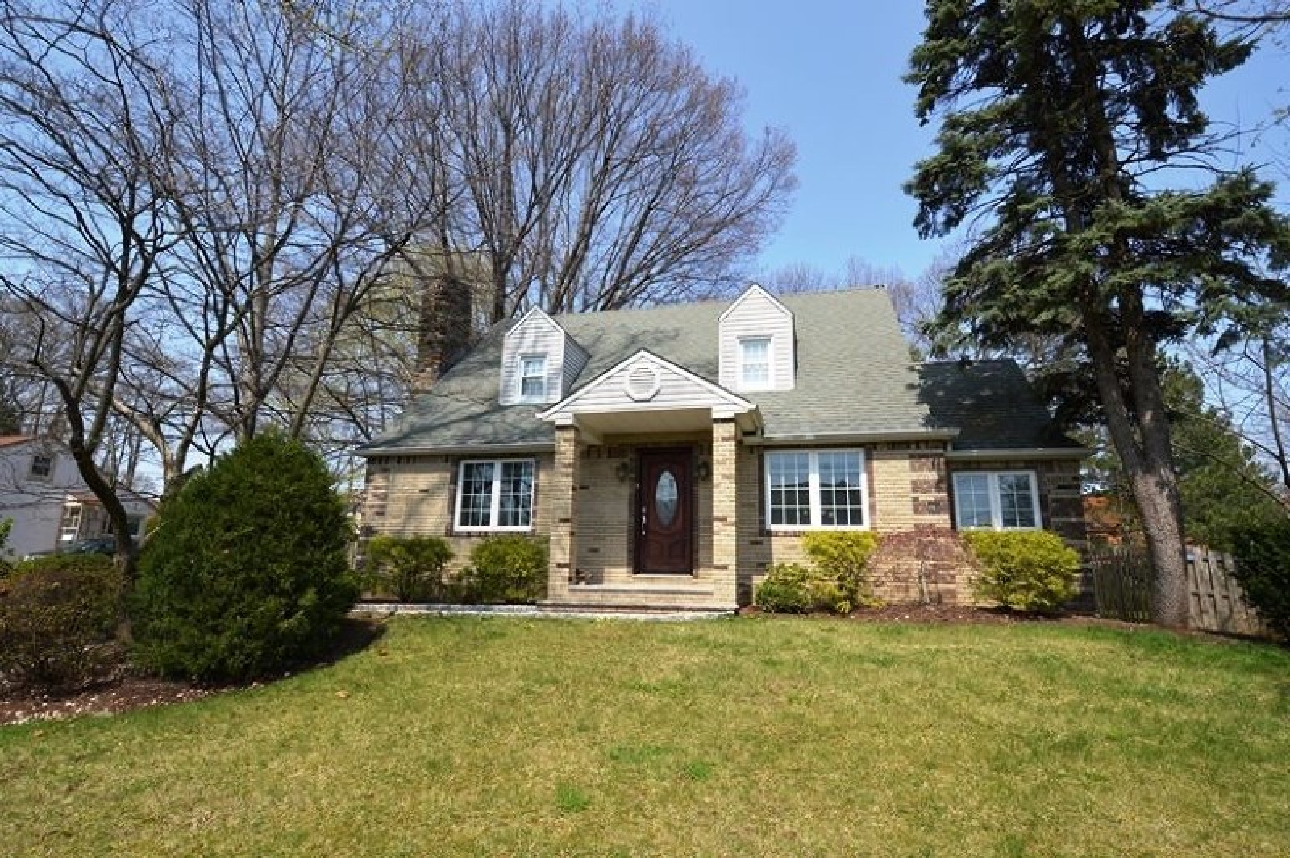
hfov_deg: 95.0
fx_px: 591
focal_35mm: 16
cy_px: 429
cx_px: 645
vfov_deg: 72.0
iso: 100
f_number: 8
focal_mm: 11
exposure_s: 1/250
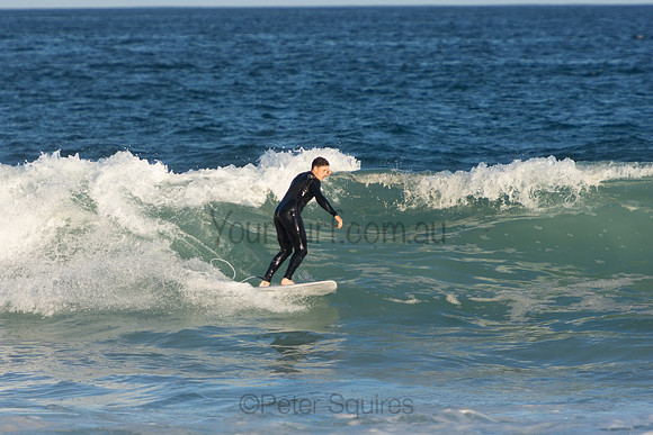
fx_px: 8708
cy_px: 218
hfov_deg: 4.3
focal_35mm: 480
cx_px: 326
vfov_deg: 2.9
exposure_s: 1/640
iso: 160
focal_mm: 320
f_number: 5.6
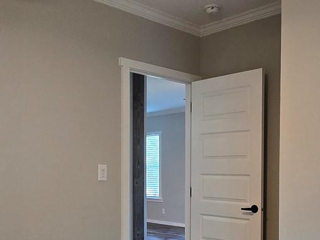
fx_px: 379
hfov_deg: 45.7
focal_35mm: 41
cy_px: 177
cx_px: 181
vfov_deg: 34.5
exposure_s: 1/60
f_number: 2.2
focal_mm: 2.2
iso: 250
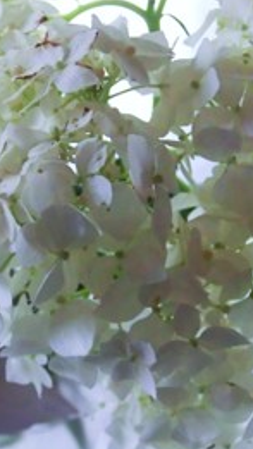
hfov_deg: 17.2
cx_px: 64
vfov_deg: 30.1
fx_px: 834
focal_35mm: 70
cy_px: 255
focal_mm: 7.38
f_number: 4
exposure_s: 1/60
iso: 640
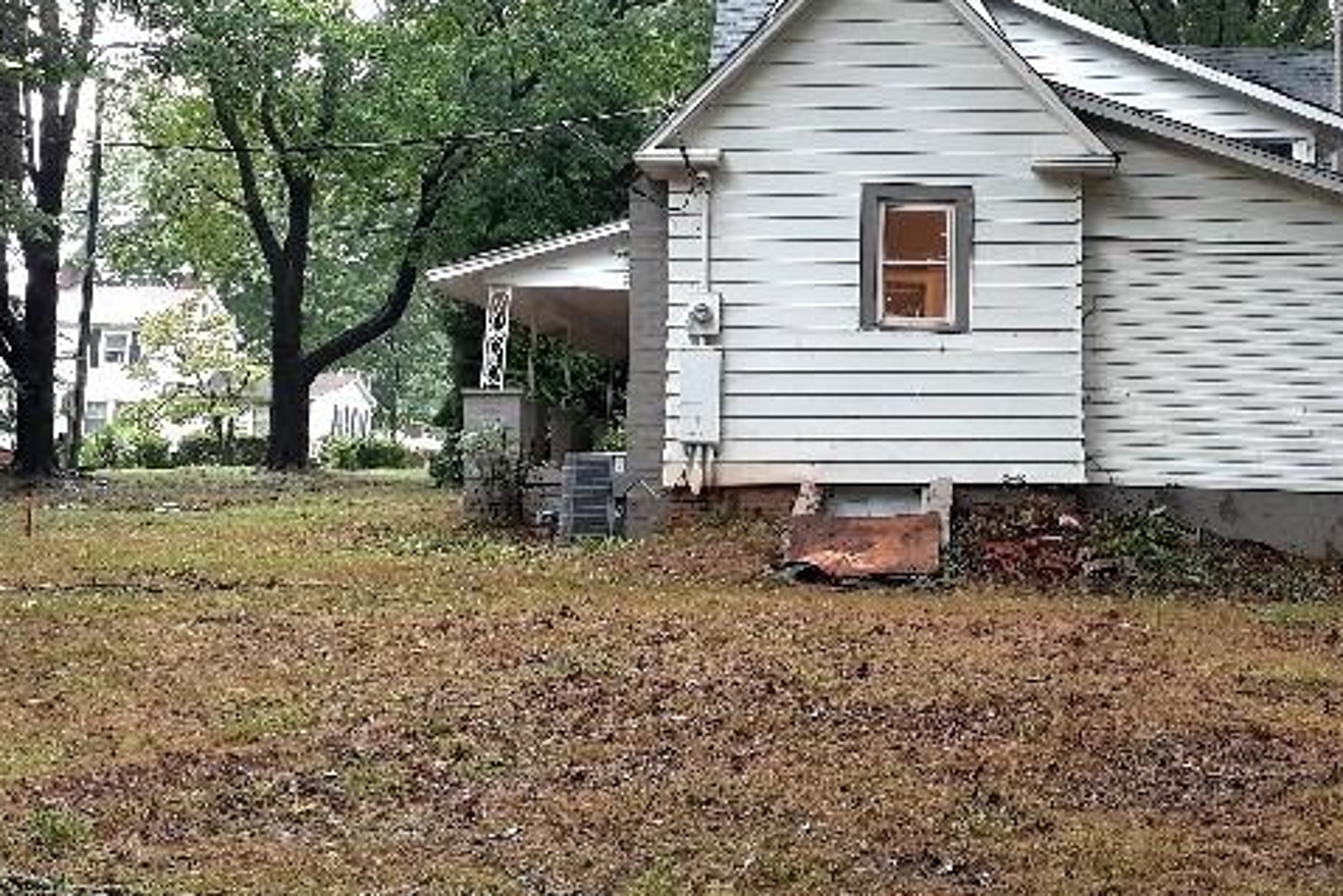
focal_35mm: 47
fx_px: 1754
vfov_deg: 28.5
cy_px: 303
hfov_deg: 40.6
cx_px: 1017
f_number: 1.9
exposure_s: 1/60
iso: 100
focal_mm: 3.6
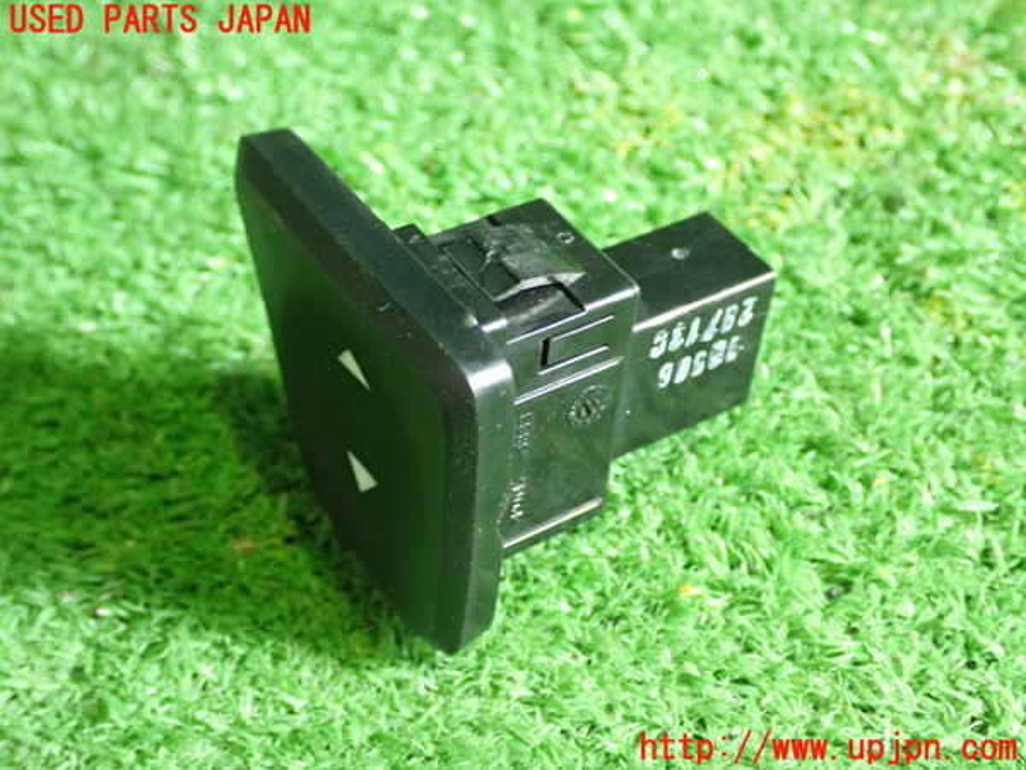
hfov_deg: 38.2
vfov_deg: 29.1
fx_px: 1482
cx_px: 513
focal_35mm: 50
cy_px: 385
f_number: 3.2
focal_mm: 9.01
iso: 800
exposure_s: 1/40
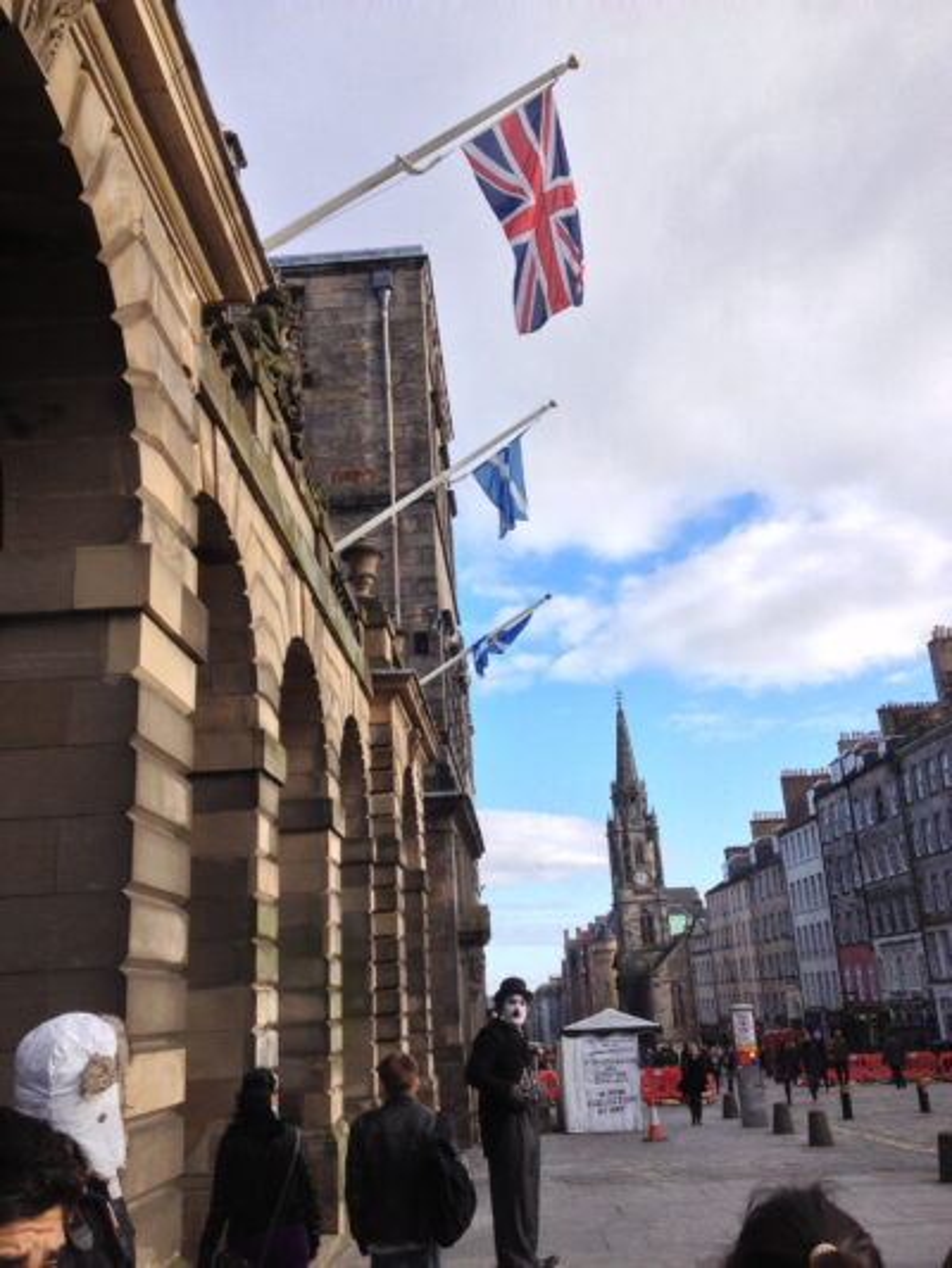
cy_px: 634
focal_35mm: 35
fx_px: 1283
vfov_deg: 52.6
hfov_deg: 40.7
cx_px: 476
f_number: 2.4
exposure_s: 1/778
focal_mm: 4.28
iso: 50
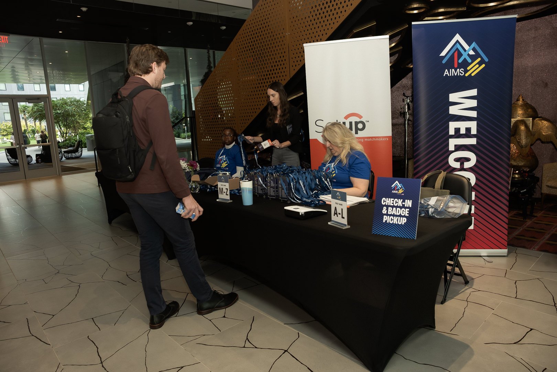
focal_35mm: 24
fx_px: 371
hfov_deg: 73.7
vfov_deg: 53.1
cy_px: 186
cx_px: 278
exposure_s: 1/80
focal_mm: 24
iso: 800
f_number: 7.1
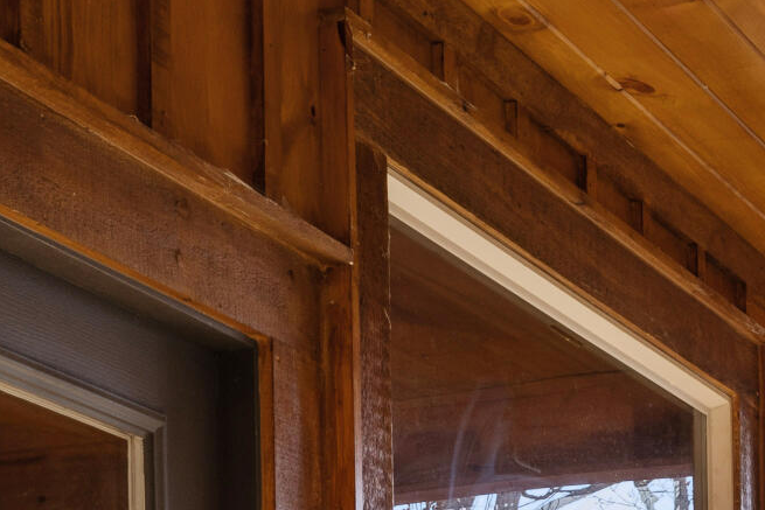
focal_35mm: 121
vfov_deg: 10.3
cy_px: 1052
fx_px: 2578
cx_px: 807
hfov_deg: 16.4
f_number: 9
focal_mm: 26.5
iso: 100
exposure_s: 1/30
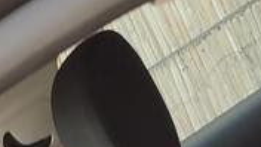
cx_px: -16
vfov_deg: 8.7
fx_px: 893
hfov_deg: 16.2
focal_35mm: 129
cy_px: 335
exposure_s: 1/50
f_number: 1.89
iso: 74
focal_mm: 5.89
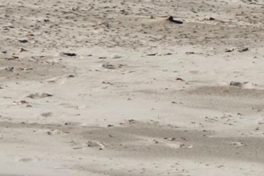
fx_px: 5482
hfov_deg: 2.8
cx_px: -91
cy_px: -401
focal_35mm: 747
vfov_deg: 1.8
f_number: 6.3
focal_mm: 70
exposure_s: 1/640
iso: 125
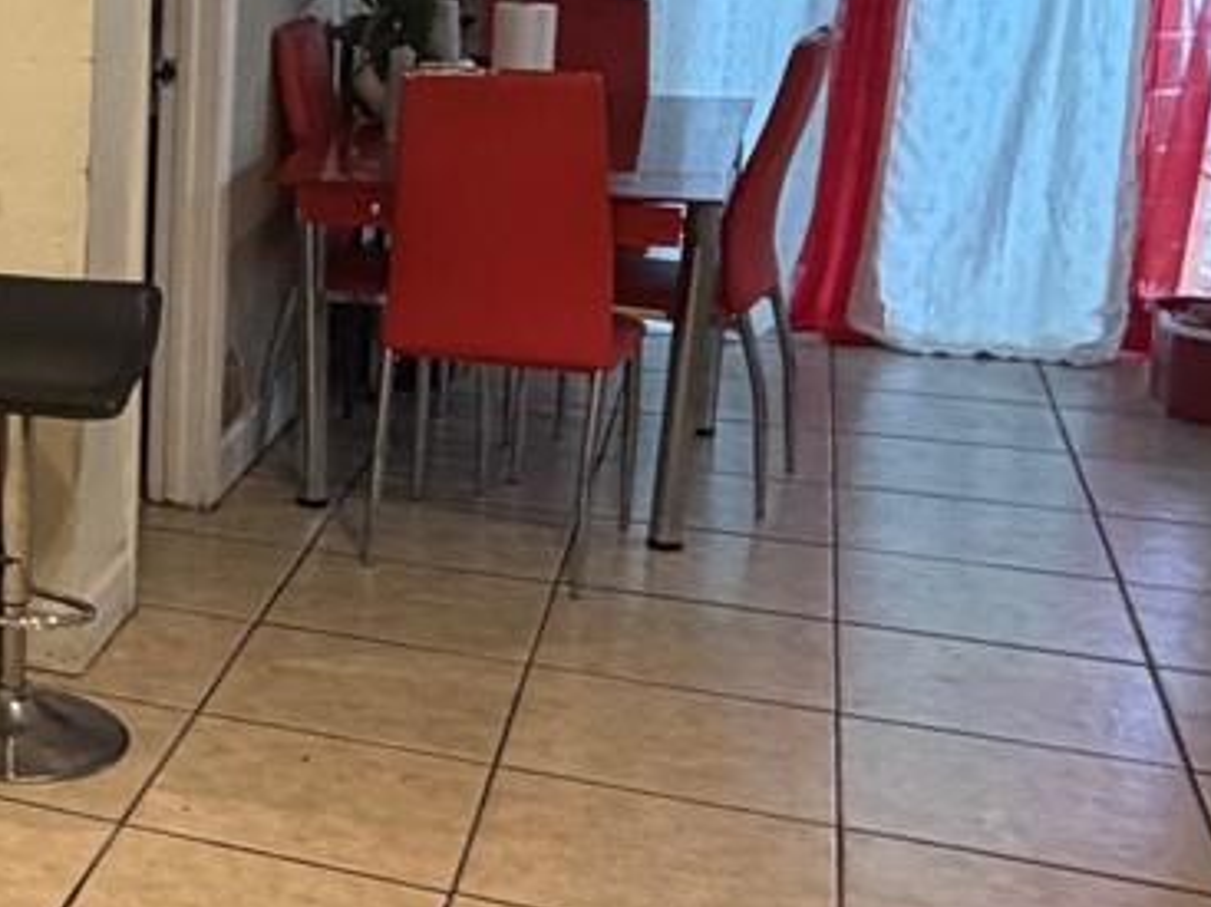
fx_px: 2133
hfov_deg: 25.6
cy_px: 287
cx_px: -492
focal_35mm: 61
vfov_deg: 23.9
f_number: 2.2
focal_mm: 2.22
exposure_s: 1/60
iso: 320
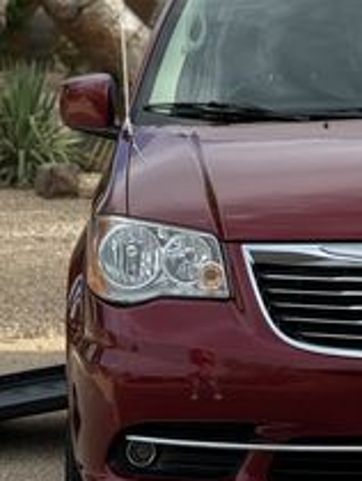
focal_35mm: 146
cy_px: -2
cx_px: 364
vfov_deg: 13.3
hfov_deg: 10.1
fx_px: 2032
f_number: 1.78
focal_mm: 6.76
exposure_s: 1/1543
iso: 64
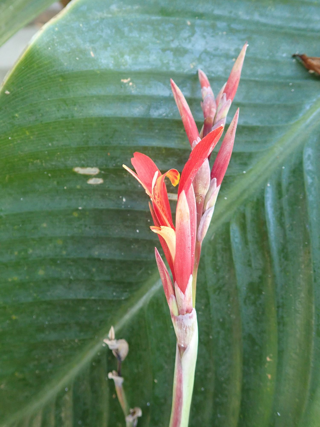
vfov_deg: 60.0
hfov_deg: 46.8
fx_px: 370
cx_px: 160
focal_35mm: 30
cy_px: 214
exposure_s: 1/125
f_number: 2.3
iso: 640
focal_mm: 5.5
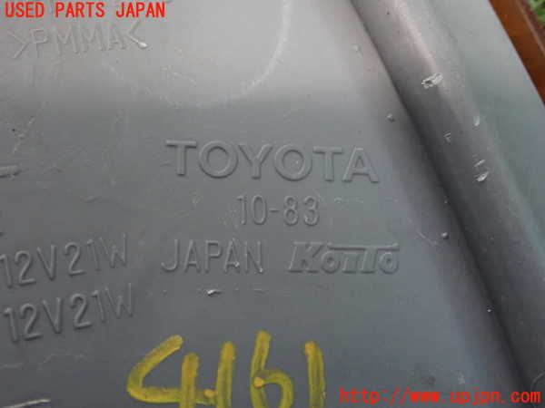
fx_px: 850
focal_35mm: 54
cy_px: 204
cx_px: 272
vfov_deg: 27.0
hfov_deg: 35.5
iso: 800
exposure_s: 1/15
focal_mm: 9.65
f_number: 3.3
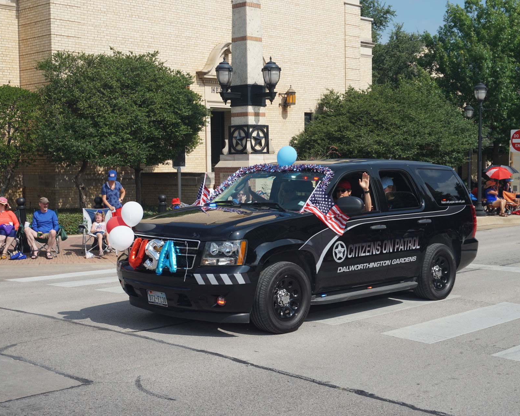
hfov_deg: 35.6
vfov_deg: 28.8
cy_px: 208
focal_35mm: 53
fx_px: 809
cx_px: 284
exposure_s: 1/320
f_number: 8
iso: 100
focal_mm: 31
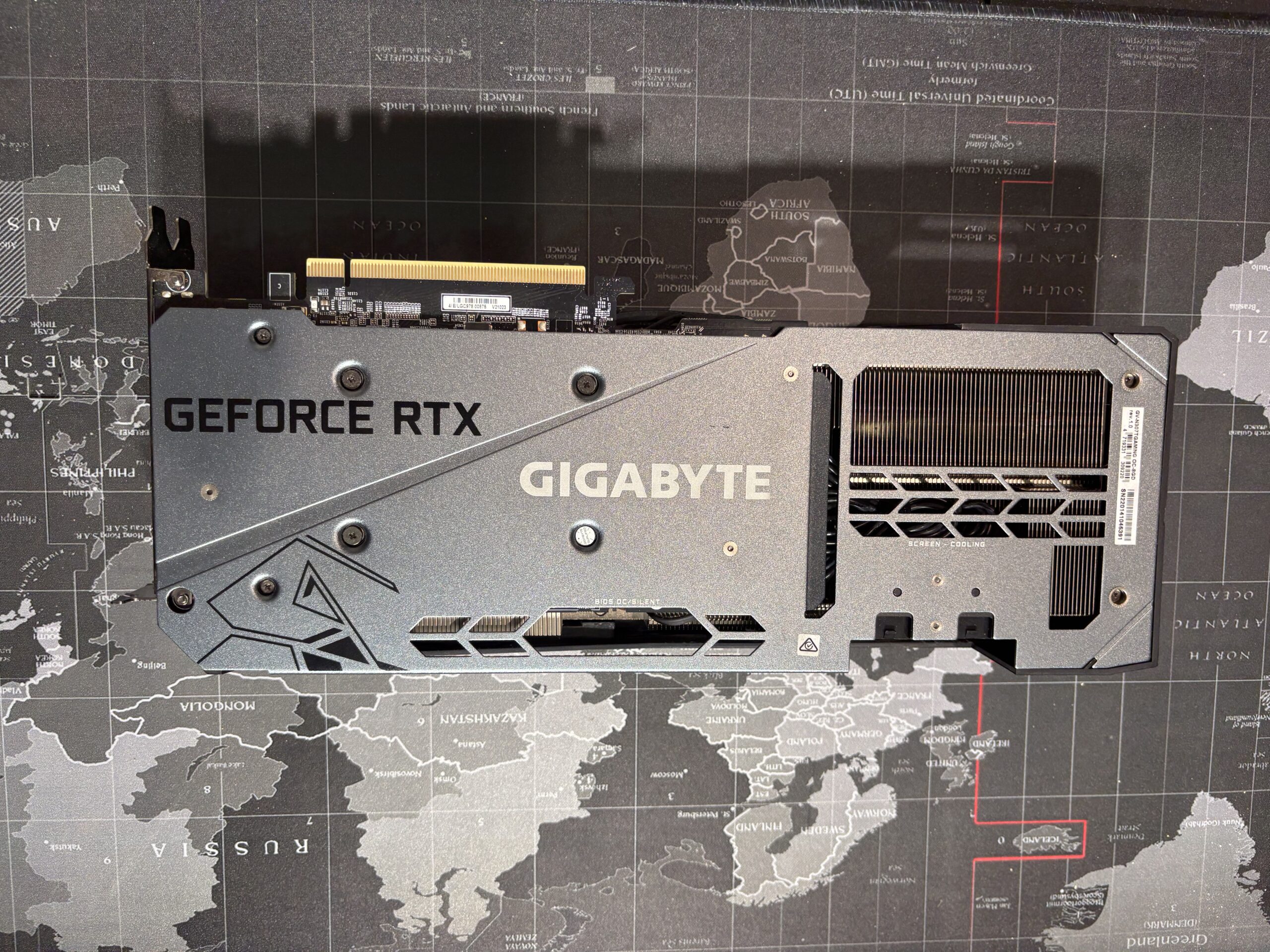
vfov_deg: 53.1
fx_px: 954
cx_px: 635
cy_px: 476
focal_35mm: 26
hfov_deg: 67.3
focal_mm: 5.96
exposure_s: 1/100
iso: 100
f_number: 1.6
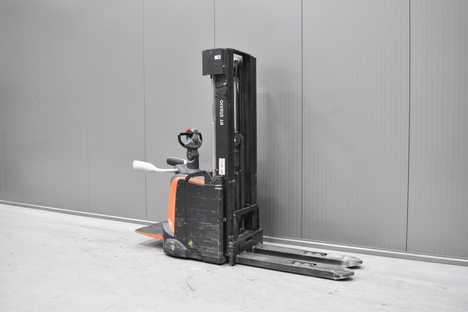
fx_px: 409
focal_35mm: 32
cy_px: 156
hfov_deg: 59.5
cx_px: 234
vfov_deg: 41.7
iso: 1600
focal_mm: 21
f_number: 4.5
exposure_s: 1/30
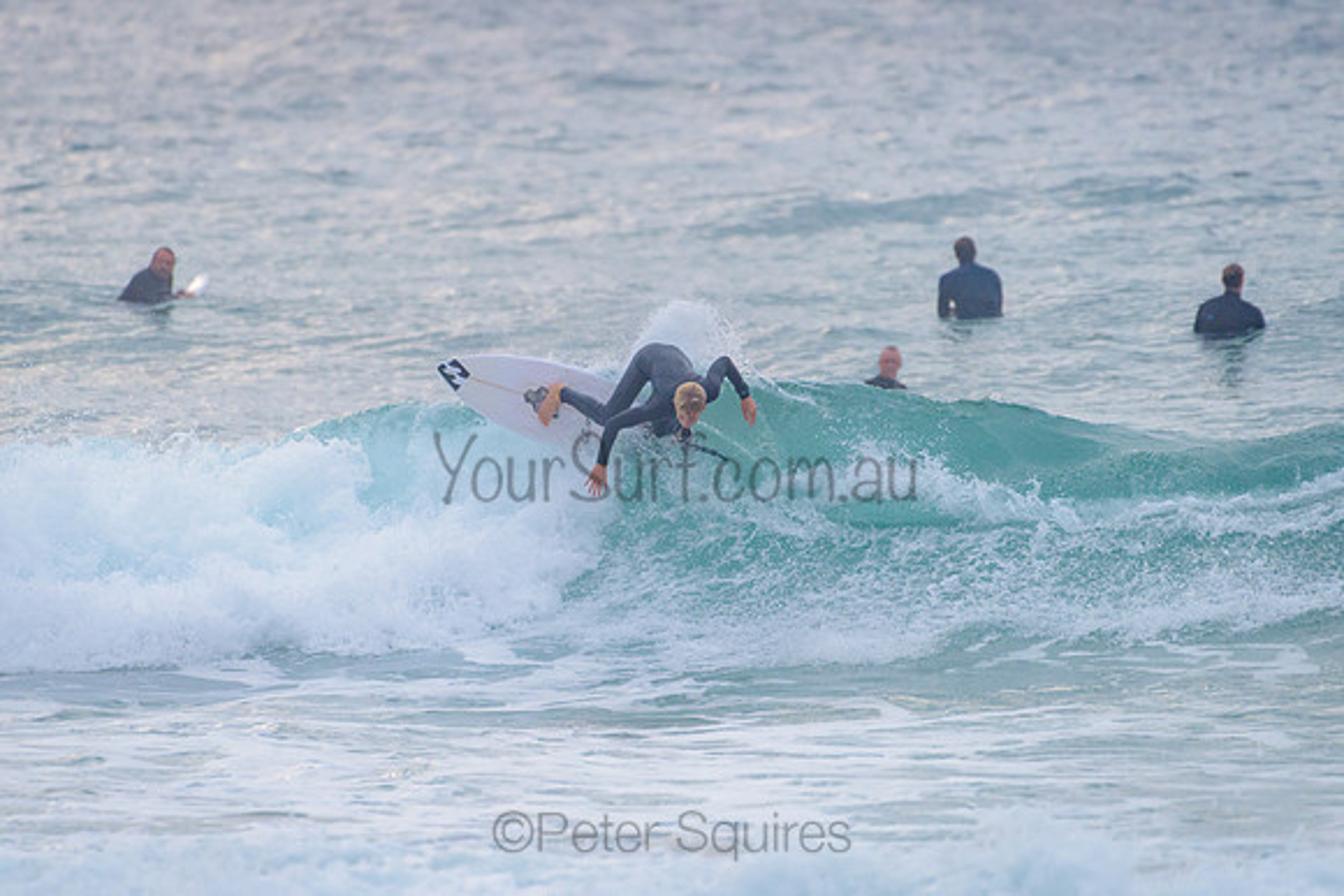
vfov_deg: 2.2
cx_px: 652
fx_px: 22895
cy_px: 440
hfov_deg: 3.4
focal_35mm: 613
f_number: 5.6
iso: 640
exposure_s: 1/1600
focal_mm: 500
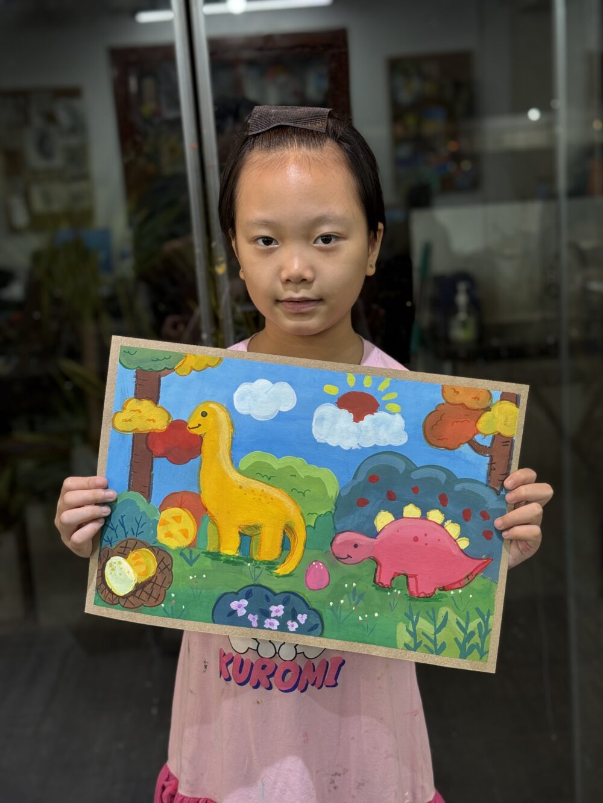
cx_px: 302
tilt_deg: -11.1
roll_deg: +4.3
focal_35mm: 48
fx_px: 1115
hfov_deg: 30.3
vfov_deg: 39.7
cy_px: 402
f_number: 1.78
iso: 64
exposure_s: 1/50
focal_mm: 6.76
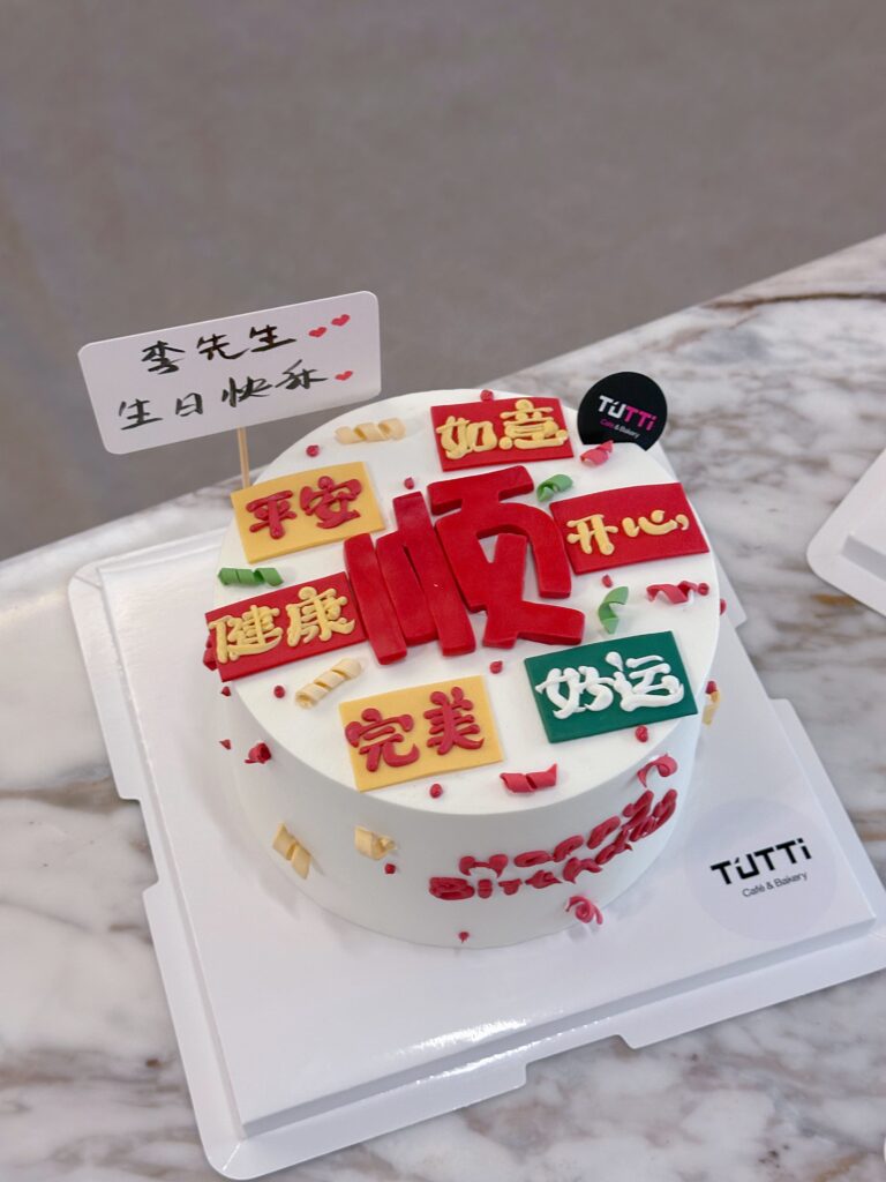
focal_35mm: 48
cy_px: 591
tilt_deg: -58.0
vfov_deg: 39.7
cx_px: 443
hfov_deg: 30.3
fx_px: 1638
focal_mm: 6.86
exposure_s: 1/50
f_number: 1.78
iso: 160
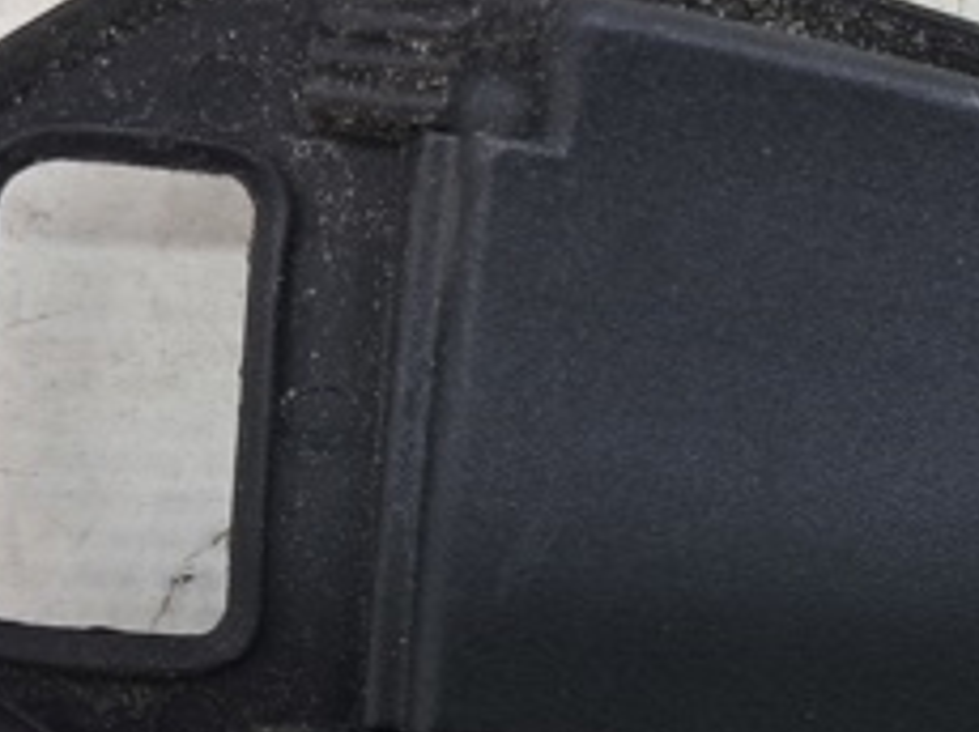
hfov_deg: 25.3
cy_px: 521
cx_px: 856
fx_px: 2119
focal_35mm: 75
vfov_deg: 19.5
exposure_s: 1/50
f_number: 1.8
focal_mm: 4
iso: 50
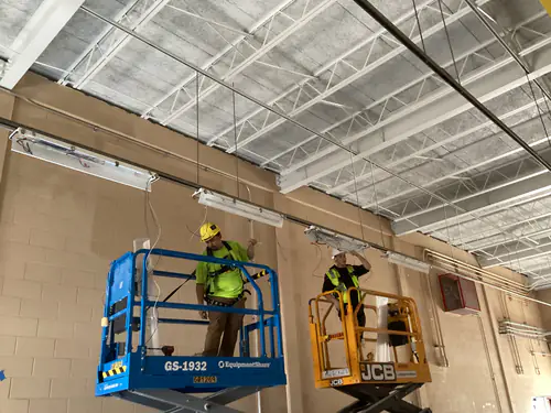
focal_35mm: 31
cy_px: 206
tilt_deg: +22.5
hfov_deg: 58.4
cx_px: 276
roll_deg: +5.1
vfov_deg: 45.4
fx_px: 493
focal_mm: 3.3
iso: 320
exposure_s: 1/30
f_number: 2.4
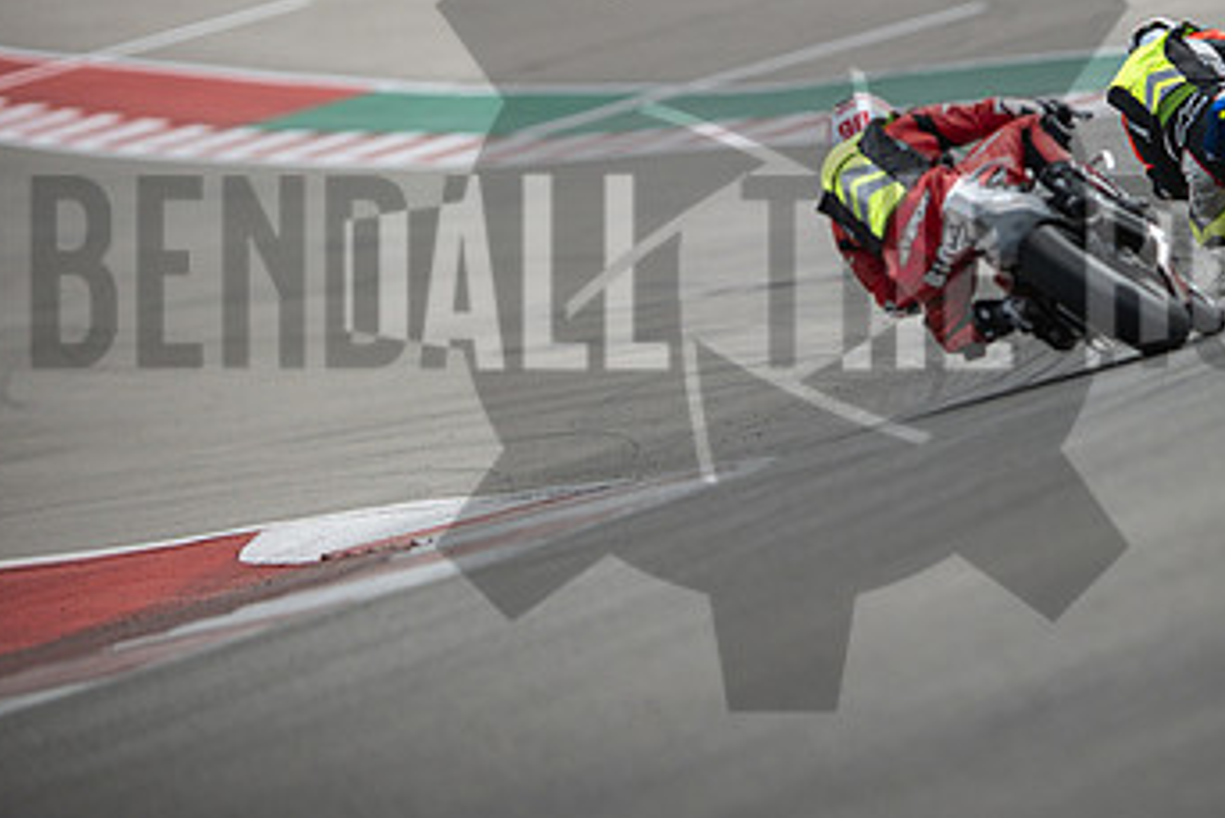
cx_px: 782
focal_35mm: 508
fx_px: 17293
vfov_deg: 2.7
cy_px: 277
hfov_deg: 4.1
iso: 400
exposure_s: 1/4000
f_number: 2
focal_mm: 200
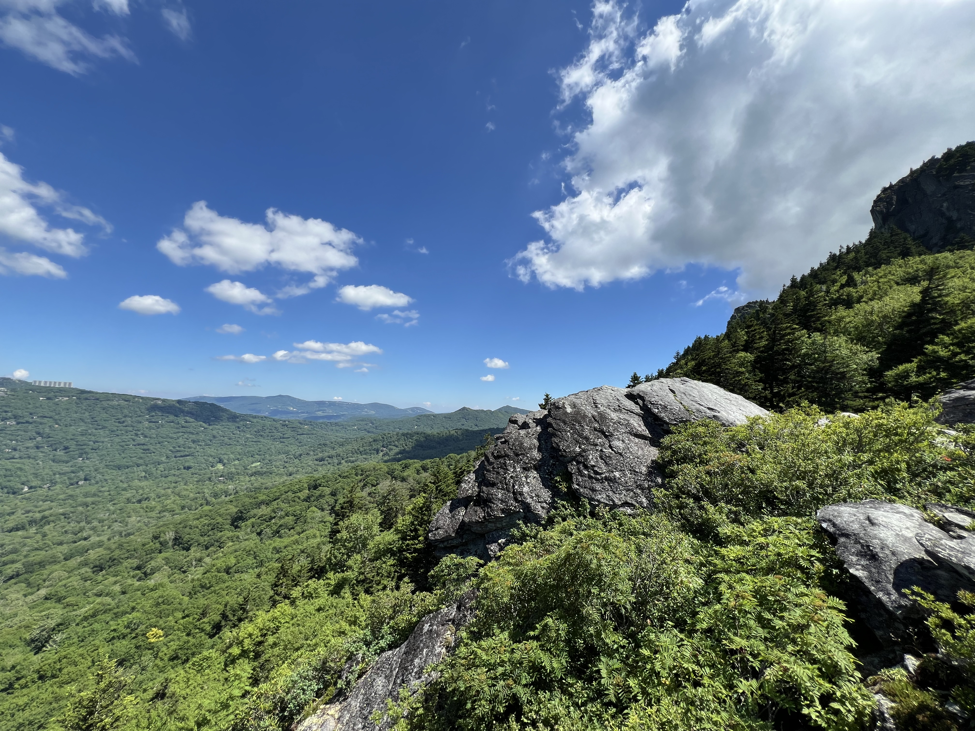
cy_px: 366
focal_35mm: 13
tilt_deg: +7.3
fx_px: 366
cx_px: 488
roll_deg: -2.5
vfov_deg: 89.9
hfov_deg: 106.2
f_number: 1.8
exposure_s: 1/1783
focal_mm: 1.57
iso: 32
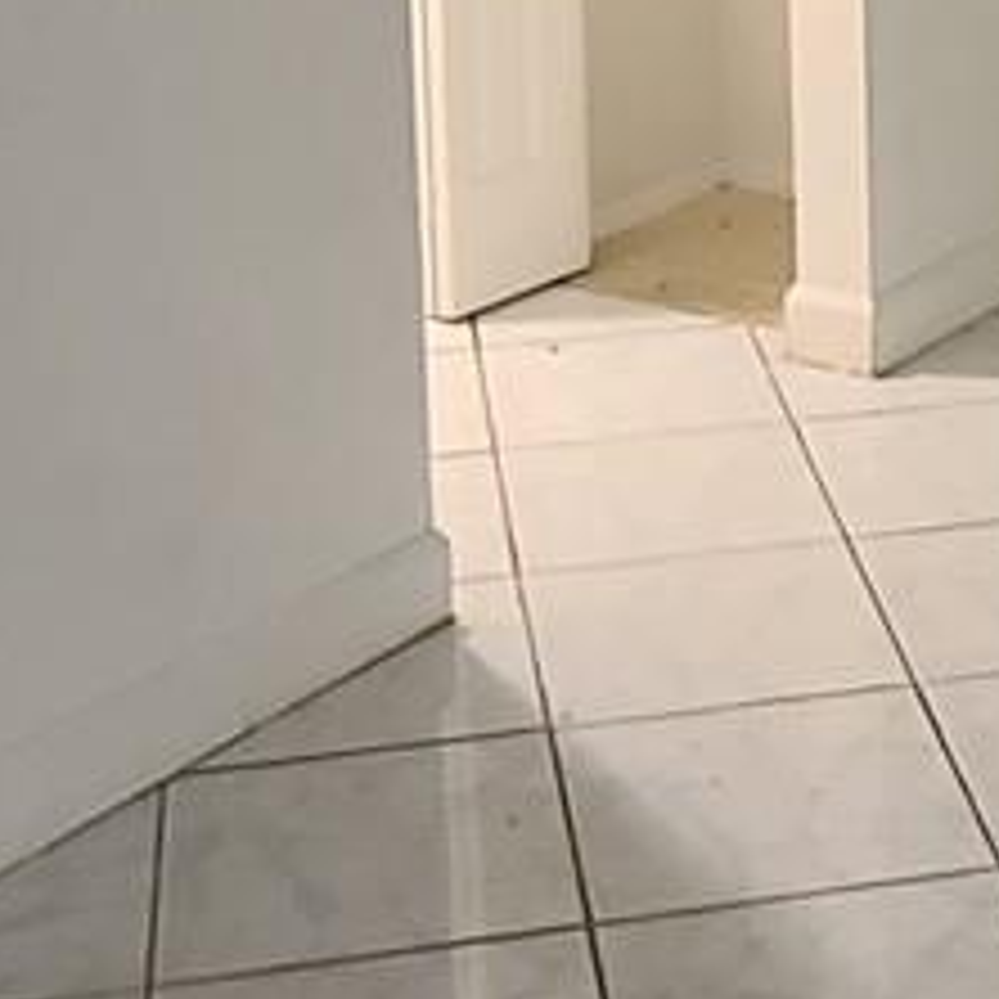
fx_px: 2710
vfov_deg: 19.3
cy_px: -310
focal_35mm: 83
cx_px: 990
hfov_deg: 20.3
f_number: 2.2
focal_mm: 2.2
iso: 500
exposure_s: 1/30
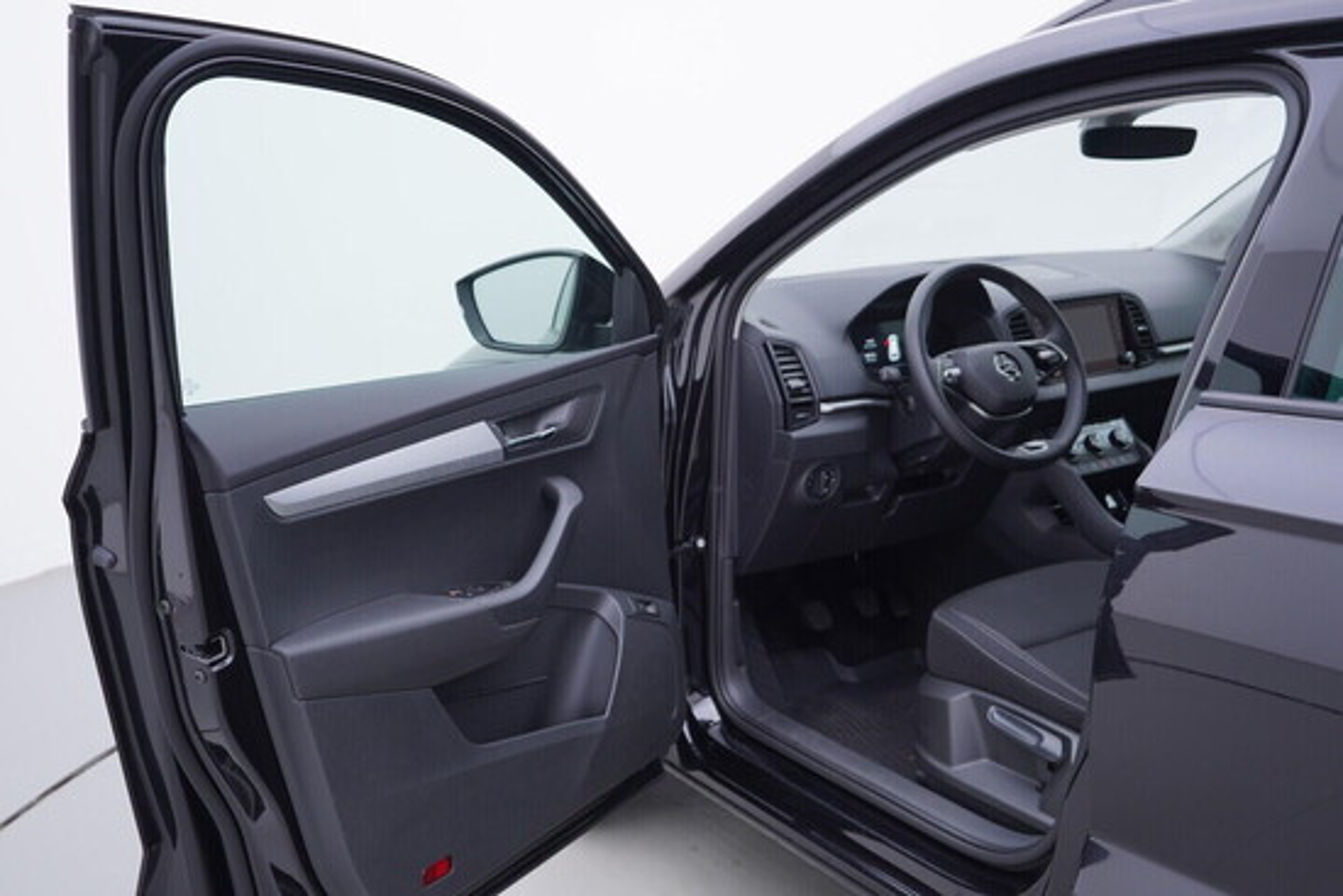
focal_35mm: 36
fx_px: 1343
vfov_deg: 36.9
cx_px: 672
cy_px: 448
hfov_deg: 53.1
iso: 125
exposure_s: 1/50
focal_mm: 24
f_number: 3.2
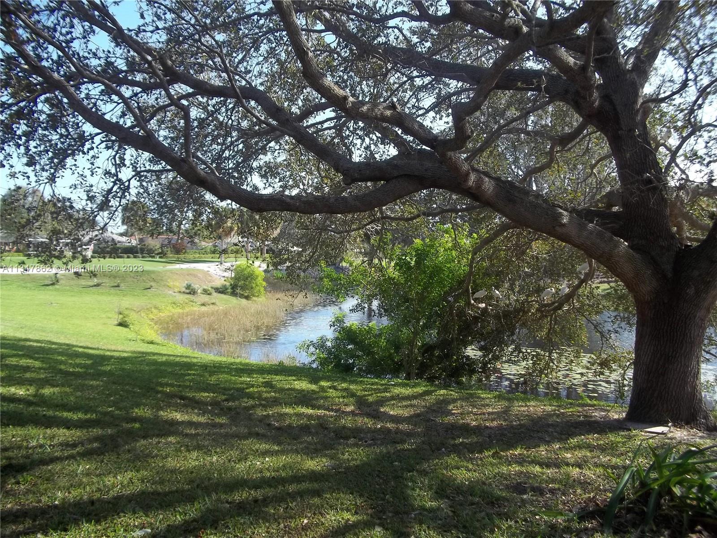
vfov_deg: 44.2
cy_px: 269
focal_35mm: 32
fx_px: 663
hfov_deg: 56.8
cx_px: 358
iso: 64
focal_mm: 5.7
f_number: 2.9
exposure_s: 1/400
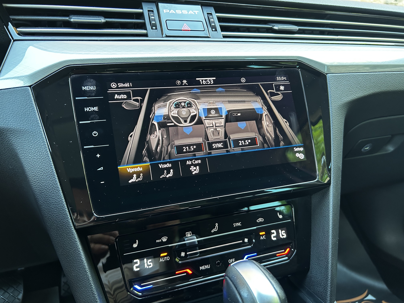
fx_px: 303
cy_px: 152
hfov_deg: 67.3
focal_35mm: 26
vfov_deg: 53.1
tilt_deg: -16.2
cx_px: 202
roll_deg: +0.5
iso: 200
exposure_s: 1/58
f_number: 1.5
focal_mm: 5.7
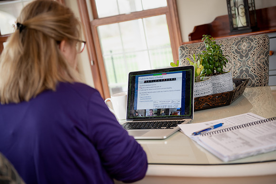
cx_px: 138
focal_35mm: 60
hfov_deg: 33.4
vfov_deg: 22.6
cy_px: 92
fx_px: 460
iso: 400
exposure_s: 1/125
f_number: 3.2
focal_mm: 60
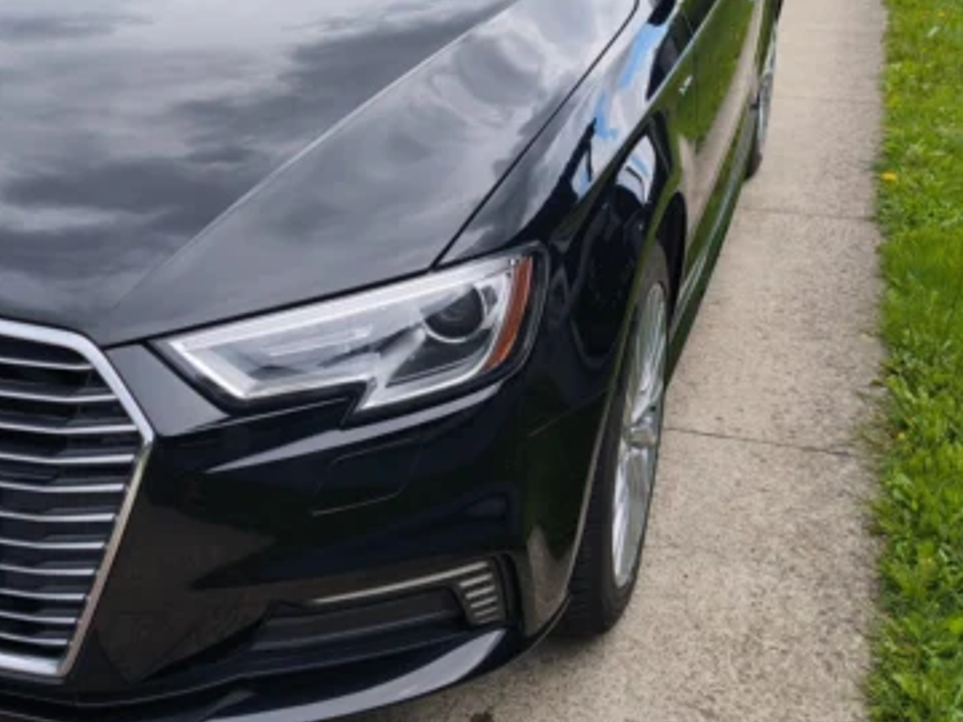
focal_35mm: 49
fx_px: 1363
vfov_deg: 29.4
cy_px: 225
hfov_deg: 38.1
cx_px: 259
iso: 80
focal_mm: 6.57
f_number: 1.6
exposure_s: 1/2553
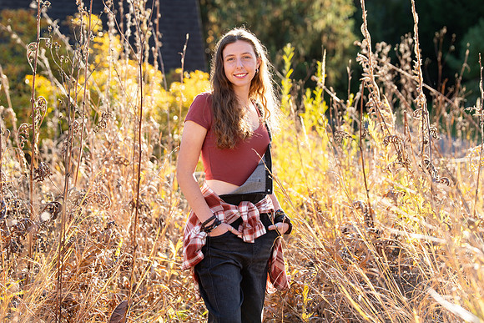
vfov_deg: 13.2
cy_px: 153
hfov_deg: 19.7
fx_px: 1391
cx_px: 240
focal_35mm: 103
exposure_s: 1/200
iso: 160
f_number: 4
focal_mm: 98
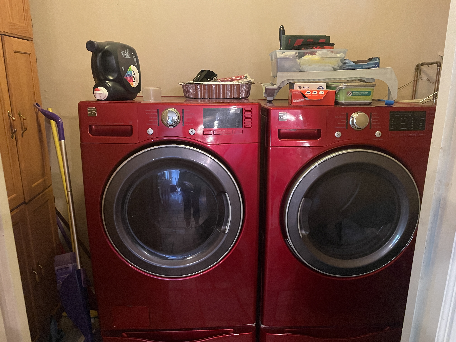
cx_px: 228
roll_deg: +0.1
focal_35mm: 26
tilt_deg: -14.7
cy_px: 171
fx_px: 343
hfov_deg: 67.3
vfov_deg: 53.1
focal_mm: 4.2
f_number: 1.6
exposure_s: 1/30
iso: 640
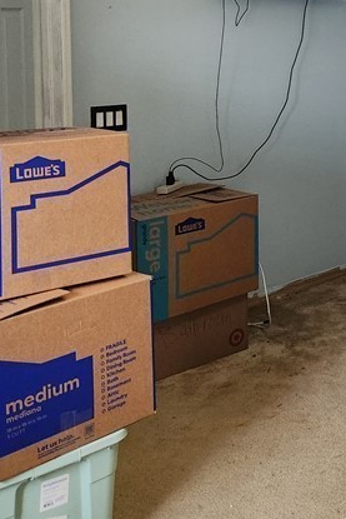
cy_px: 74
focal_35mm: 59
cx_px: 501
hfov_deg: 20.2
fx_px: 850
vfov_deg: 32.6
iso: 800
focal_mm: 5.4
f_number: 1.8
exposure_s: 1/120
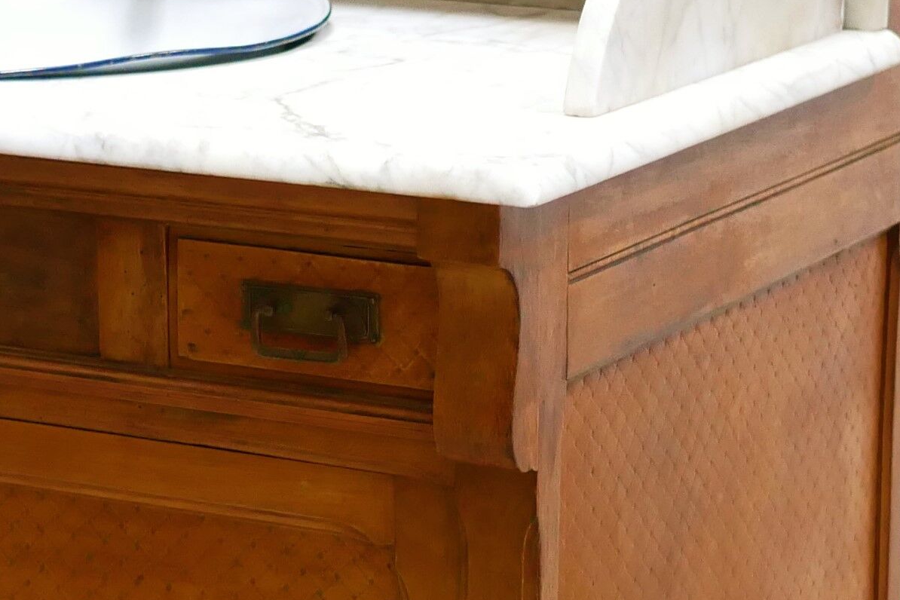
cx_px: 295
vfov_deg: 8.6
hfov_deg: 12.8
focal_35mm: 160
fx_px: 4000
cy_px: 411
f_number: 1.7
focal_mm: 20
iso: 800
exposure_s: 1/60
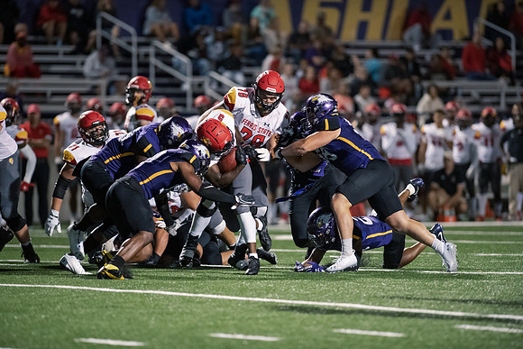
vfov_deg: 4.6
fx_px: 4359
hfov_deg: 6.9
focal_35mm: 300
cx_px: 262
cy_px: 174
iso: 6400
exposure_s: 1/640
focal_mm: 300
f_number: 2.8
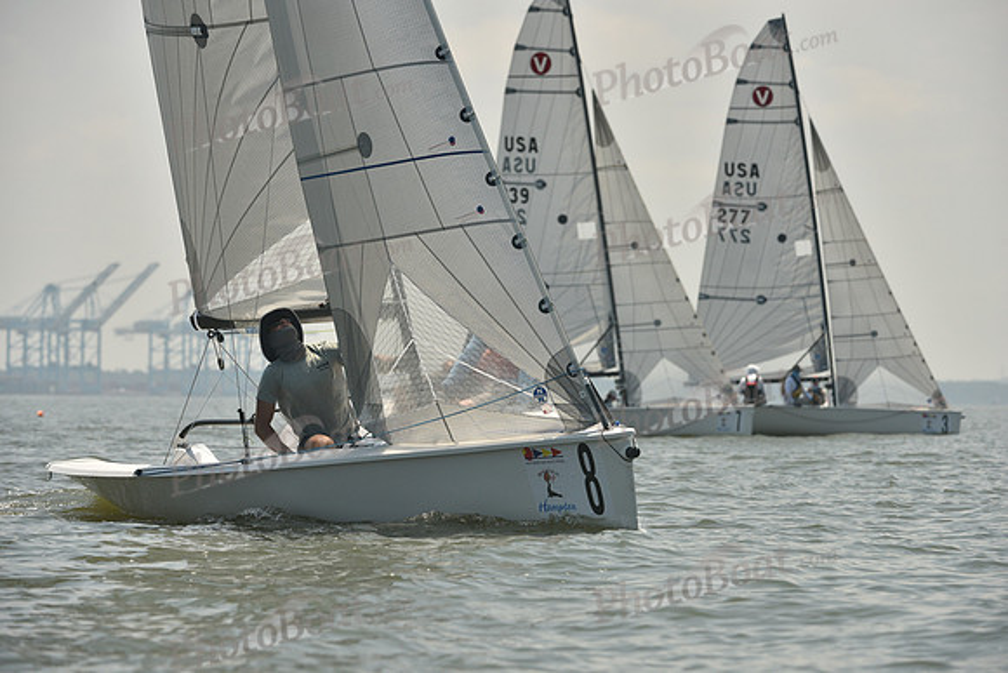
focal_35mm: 260
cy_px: 336
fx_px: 7281
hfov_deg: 7.9
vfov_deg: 5.3
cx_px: 504
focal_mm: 260
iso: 320
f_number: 8
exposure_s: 1/1250
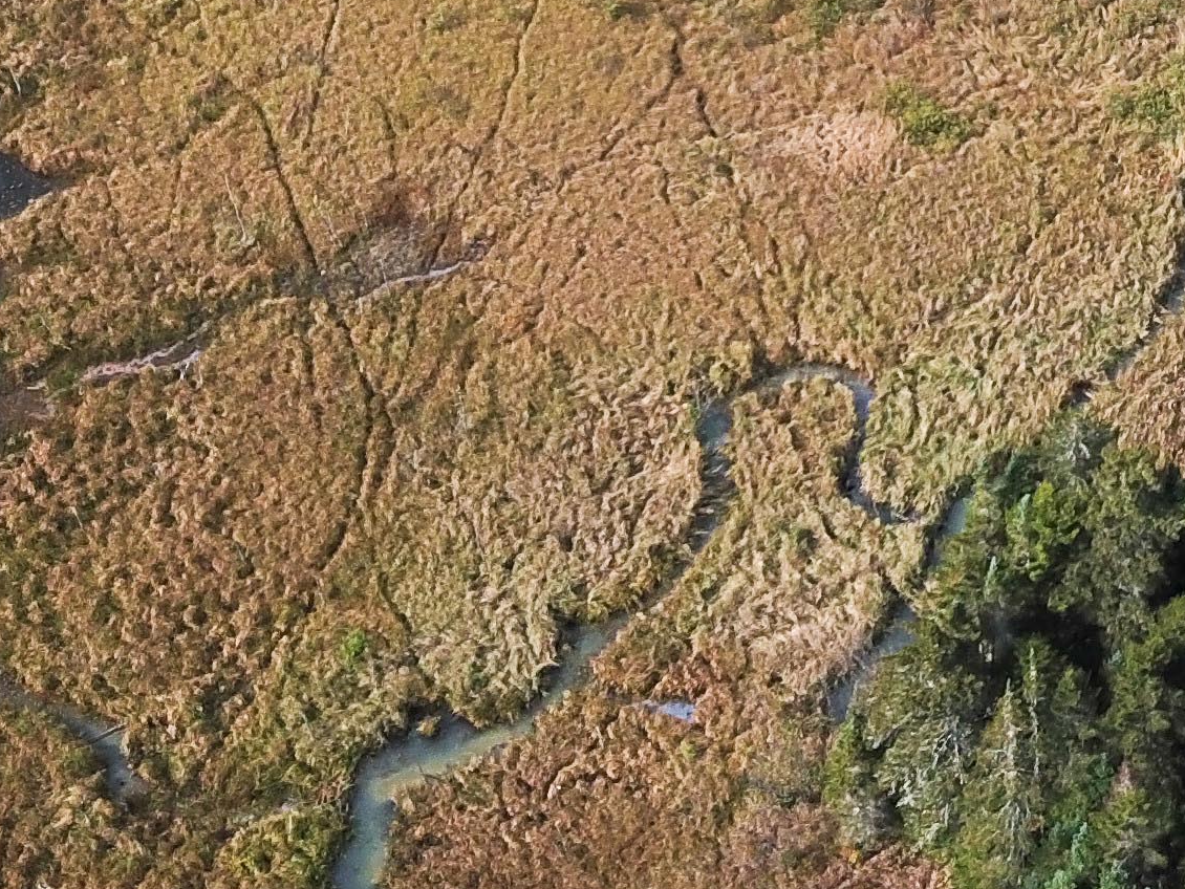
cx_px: 1188
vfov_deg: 15.9
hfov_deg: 20.6
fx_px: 3150
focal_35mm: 92
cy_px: 72
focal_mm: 4.73
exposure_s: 1/1700
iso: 100
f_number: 2.2
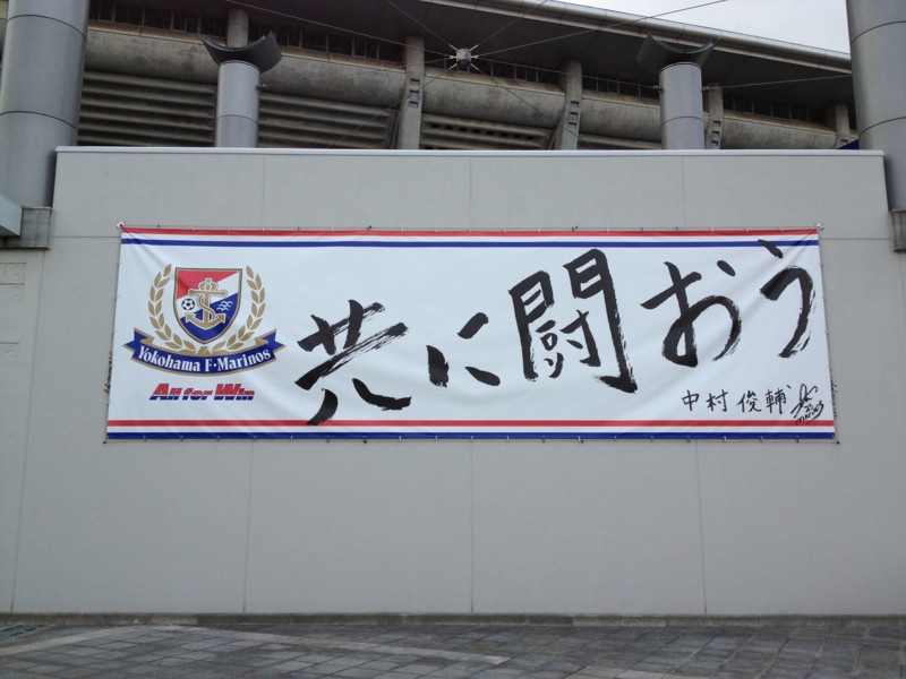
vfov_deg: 40.7
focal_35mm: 35
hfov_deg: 52.6
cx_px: 453
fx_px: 916
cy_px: 340
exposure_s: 1/310
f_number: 2.4
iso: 64
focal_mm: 4.28
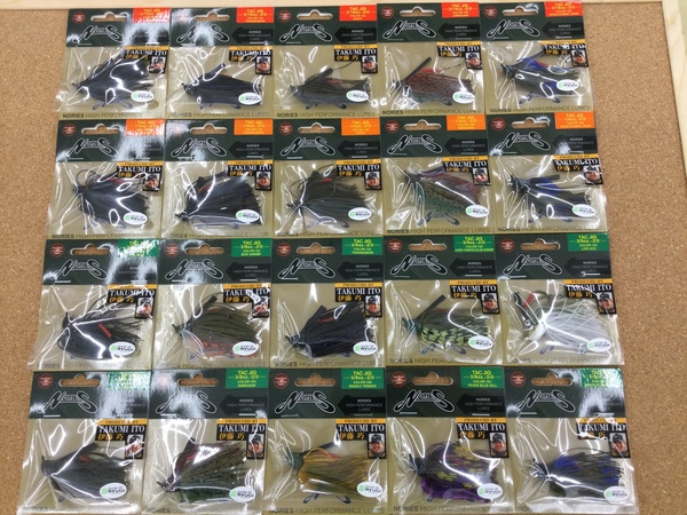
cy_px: 258
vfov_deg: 45.4
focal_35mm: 31
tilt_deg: -77.1
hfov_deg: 58.4
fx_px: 615
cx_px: 344
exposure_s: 1/30
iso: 25
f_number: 2.4
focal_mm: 3.3
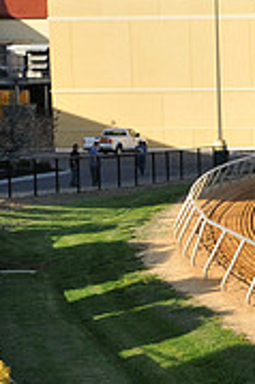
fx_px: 1603
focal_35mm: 151
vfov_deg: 13.6
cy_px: 181
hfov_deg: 8.3
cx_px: 615
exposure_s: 1/640
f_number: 9
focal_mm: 31
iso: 500
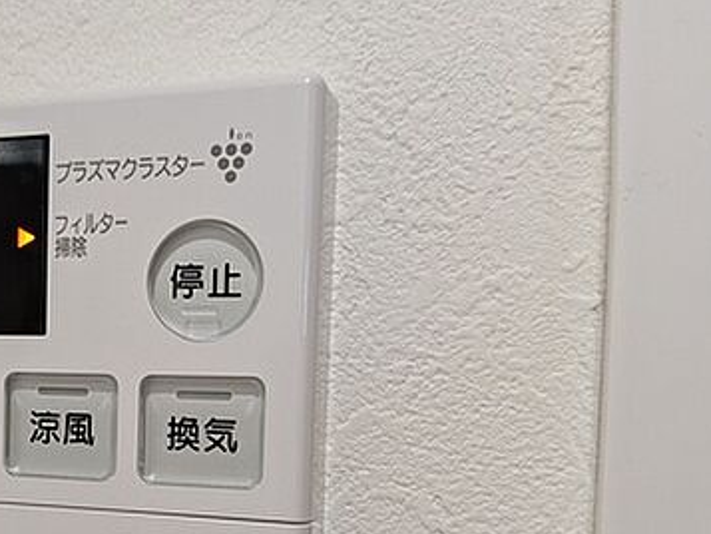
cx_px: 131
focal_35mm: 43
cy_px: 440
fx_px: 884
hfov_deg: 41.7
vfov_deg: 32.5
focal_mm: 4.53
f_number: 1.7
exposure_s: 1/120
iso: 199
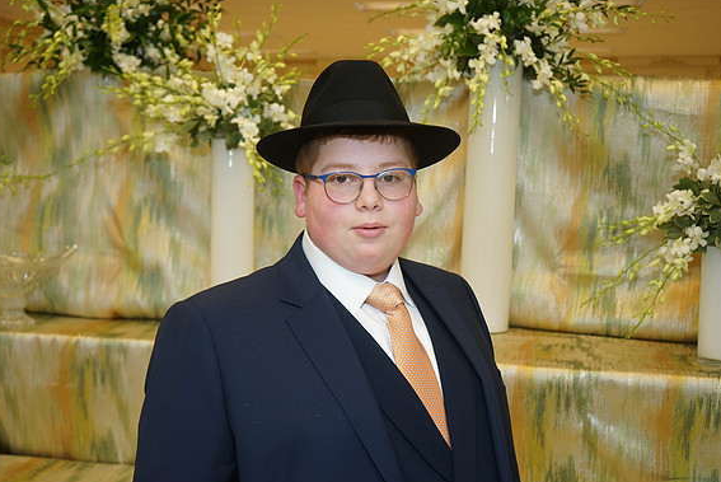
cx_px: 356
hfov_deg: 42.7
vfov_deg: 29.3
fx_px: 922
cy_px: 238
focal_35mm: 46
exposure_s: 1/100
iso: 400
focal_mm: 45
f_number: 5
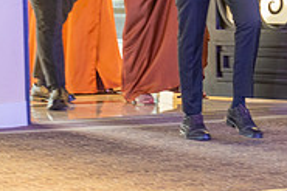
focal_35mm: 303
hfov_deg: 6.8
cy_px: 14
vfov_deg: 4.5
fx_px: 2413
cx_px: 304
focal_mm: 70
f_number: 4
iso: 800
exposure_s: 1/80
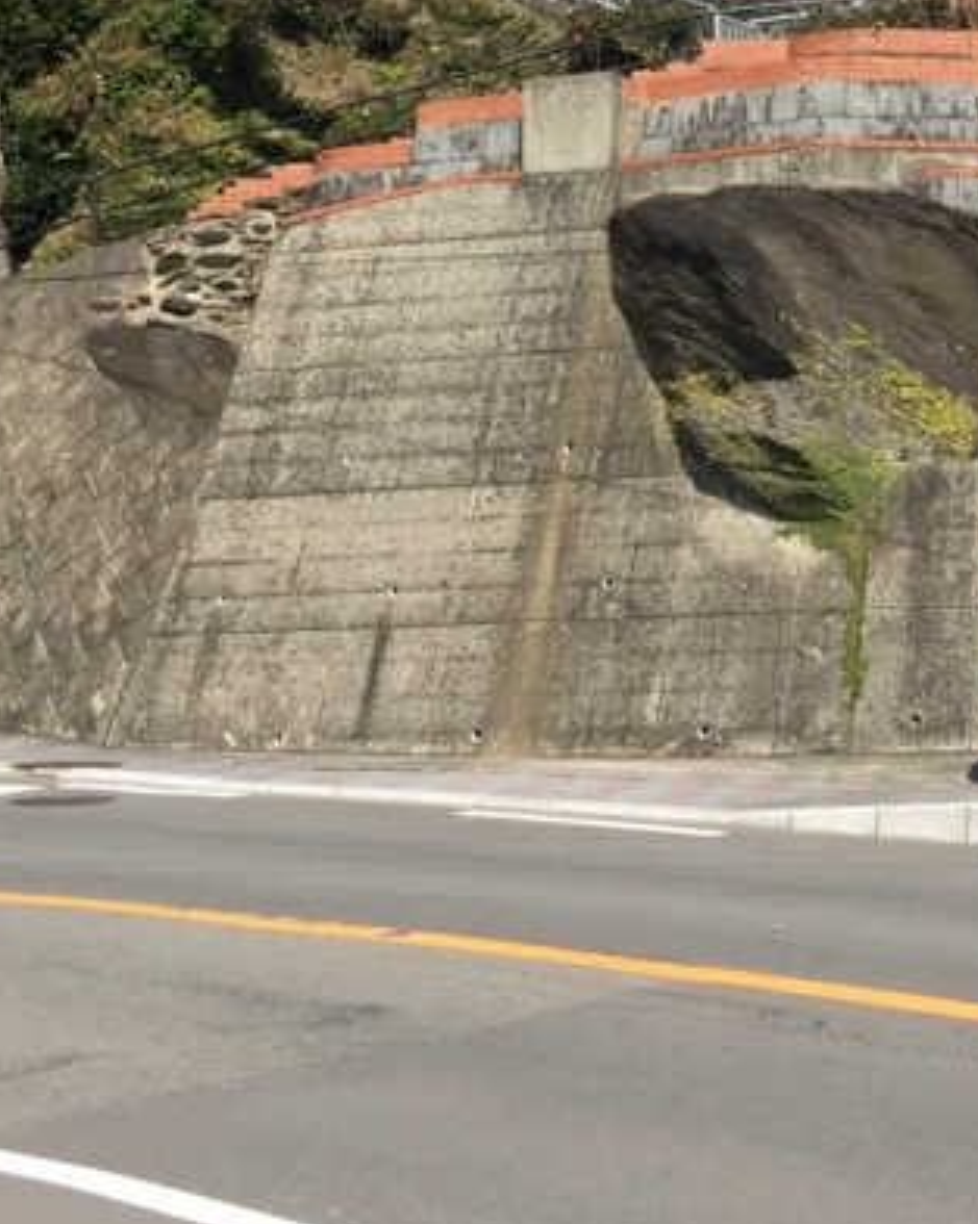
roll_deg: +1.5
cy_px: -153
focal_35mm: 74
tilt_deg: +16.2
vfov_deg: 23.9
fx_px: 2681
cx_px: 822
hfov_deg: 20.4
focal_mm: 4.15
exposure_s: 1/1068
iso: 32
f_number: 2.2
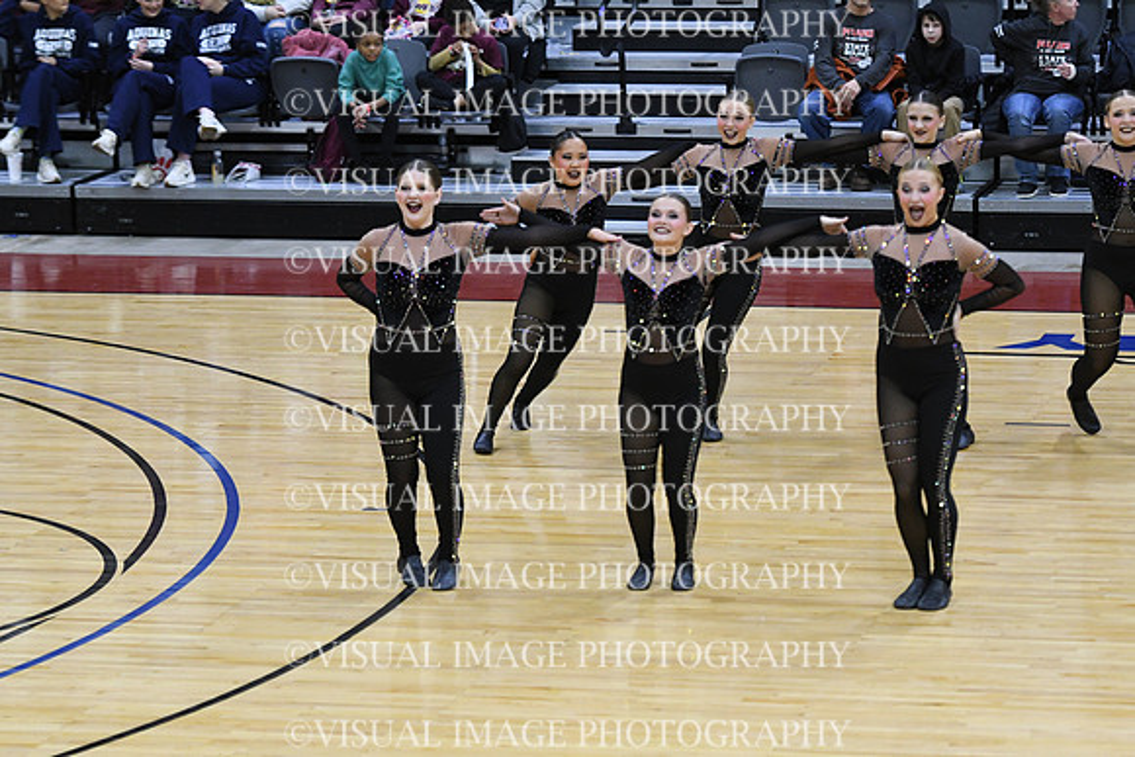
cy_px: 378
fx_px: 4825
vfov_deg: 9.0
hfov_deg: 13.4
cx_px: 568
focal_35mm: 153
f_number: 2.8
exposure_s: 1/400
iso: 3200
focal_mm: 102
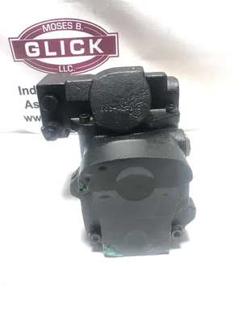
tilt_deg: -28.1
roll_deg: +1.8
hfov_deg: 48.3
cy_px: 153
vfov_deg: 61.6
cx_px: 115
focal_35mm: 29
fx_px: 261
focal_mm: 3.99
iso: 25
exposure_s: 1/40
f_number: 1.8
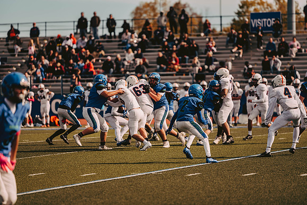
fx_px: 1706
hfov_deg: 10.3
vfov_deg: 6.9
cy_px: 102
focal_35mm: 200
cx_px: 154
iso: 160
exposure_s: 1/2500
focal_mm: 200
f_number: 2.8
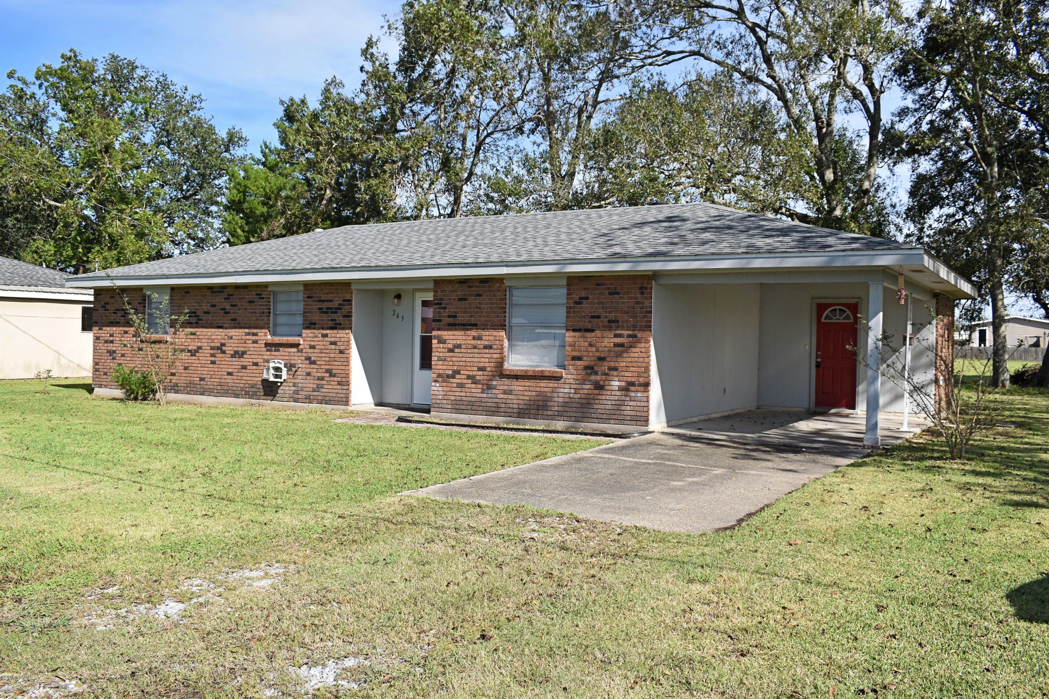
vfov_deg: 43.6
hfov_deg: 61.9
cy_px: 350
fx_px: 874
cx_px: 524
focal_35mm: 30
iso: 100
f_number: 8
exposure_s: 1/250
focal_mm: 20
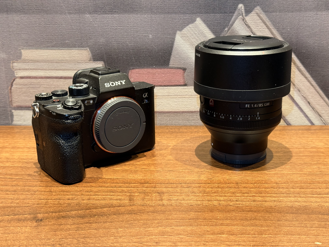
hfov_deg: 39.7
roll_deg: +1.0
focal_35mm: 48
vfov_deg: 30.3
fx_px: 456
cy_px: 124
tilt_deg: -18.3
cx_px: 164
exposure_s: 1/50
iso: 125
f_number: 1.78
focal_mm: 6.76
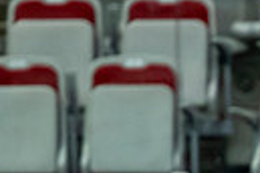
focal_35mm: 1217
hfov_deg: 1.7
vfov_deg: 1.1
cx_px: 558
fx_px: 8789
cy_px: 414
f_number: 3.2
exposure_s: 1/800
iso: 1600
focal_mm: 185
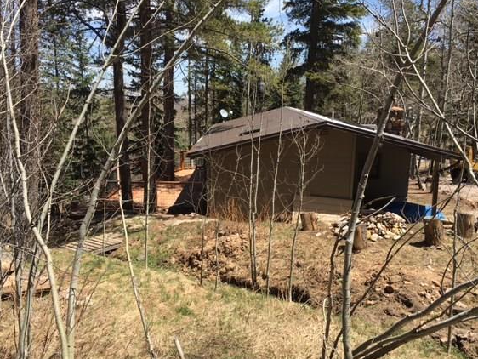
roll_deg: -1.9
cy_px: 185
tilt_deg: -11.3
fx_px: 456
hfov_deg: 55.3
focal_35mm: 33
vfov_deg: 43.0
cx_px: 229
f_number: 2.2
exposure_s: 1/962
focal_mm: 4.15
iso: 25
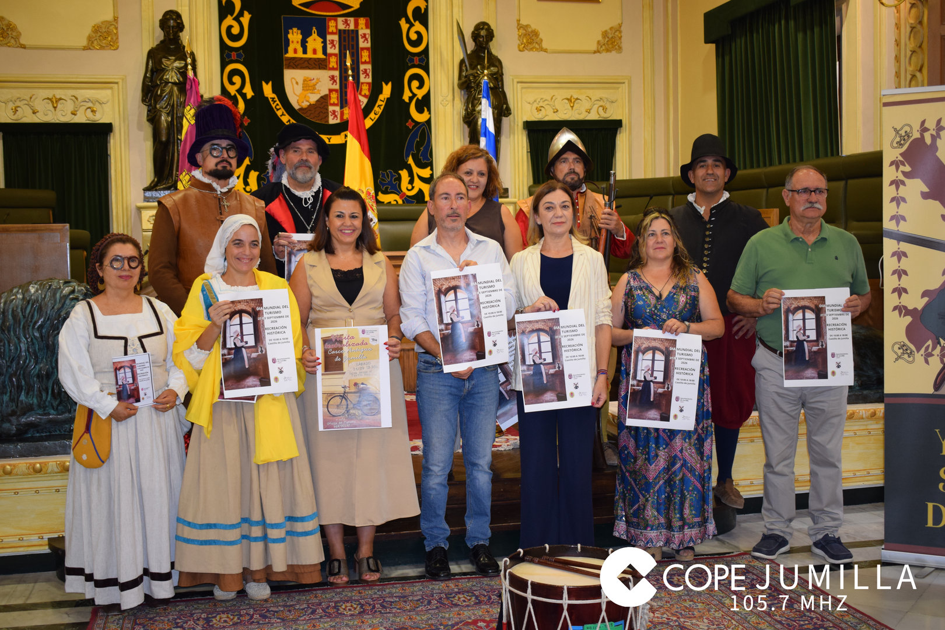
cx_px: 472
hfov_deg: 45.0
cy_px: 315
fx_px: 1142
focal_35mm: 44
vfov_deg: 30.8
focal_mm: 29
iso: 800
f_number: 4.5
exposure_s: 1/80
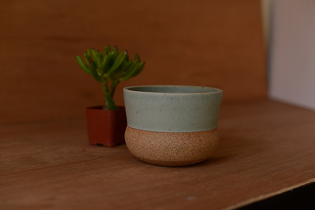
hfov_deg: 39.6
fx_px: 438
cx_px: 158
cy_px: 105
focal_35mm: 50
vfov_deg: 27.0
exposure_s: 1/200
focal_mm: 50
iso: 500
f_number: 3.2
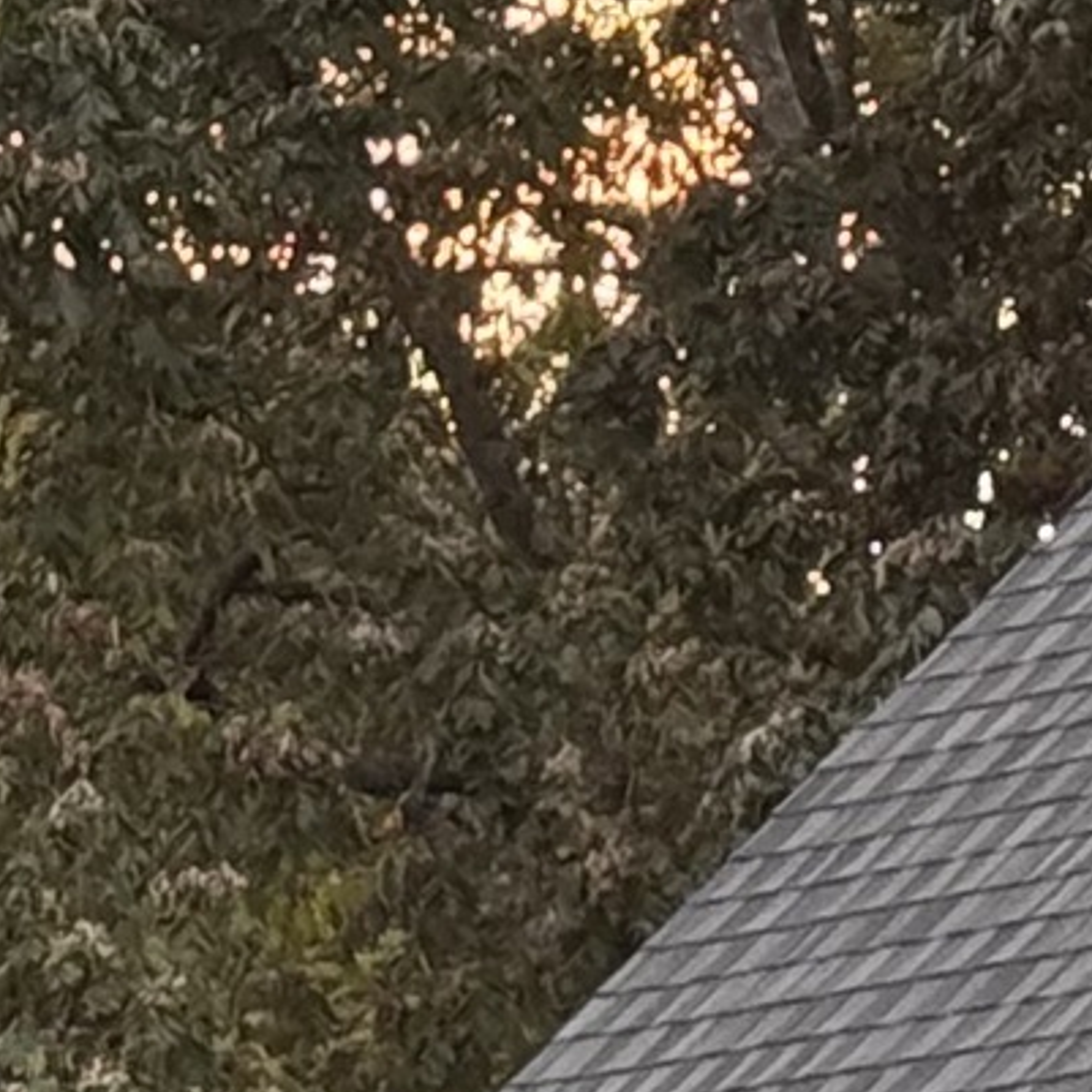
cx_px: 1762
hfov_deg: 5.3
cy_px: 1002
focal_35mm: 325
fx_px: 11599
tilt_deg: +5.7
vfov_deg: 5.4
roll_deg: -0.7
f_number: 1.78
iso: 800
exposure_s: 1/30
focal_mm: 6.76
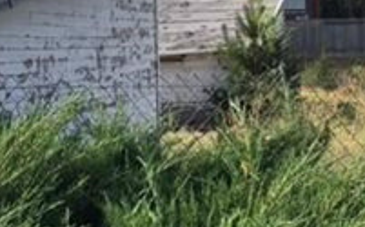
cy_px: 56
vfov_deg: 13.3
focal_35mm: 98
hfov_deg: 21.2
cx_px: 232
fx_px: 973
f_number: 2.2
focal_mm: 4.15
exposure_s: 1/1099
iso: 25
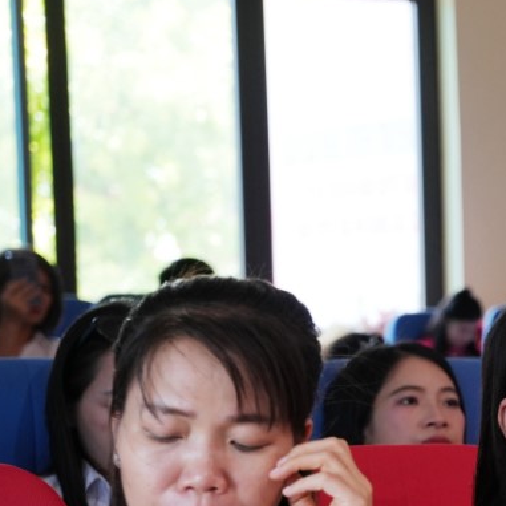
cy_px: 469
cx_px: 1017
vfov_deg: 10.7
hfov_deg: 10.0
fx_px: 2677
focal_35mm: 162
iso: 800
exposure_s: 1/250
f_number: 3.5
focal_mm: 44.8
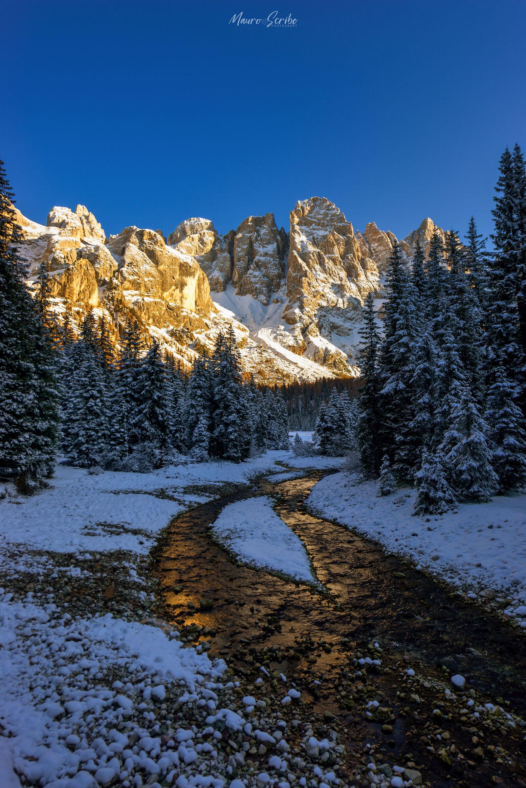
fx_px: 526
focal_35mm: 24
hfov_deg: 53.2
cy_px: 394
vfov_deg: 73.7
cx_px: 263
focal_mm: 24
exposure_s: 1/50
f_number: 11
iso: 100
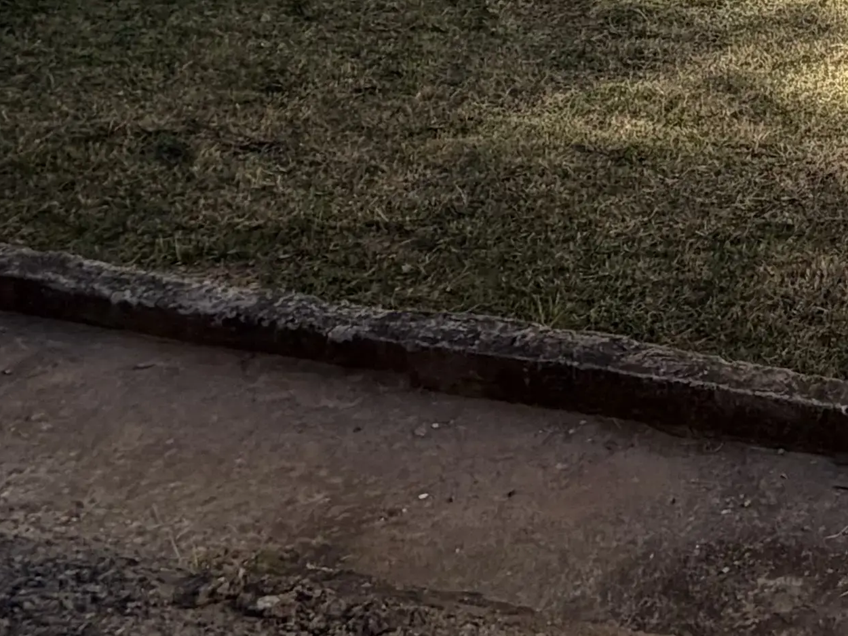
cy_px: -566
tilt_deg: +3.8
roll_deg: -1.2
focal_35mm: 64
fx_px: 1568
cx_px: 1342
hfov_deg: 23.1
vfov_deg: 17.6
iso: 25
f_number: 2.2
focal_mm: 2.22
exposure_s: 1/770
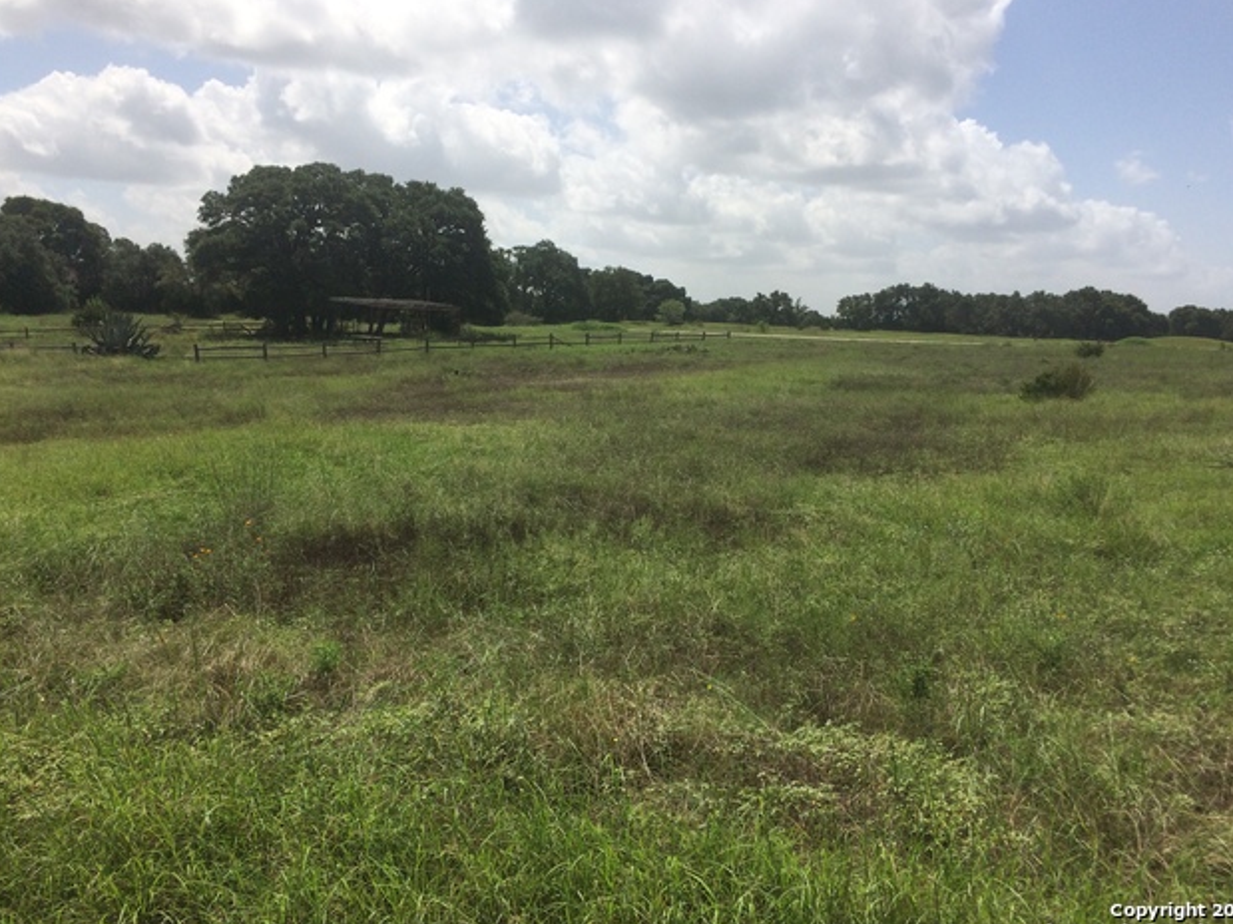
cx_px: 627
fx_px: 1068
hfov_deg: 60.0
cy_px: 466
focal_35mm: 30
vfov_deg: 46.8
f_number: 2.2
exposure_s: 1/4566
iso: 32
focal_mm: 4.15
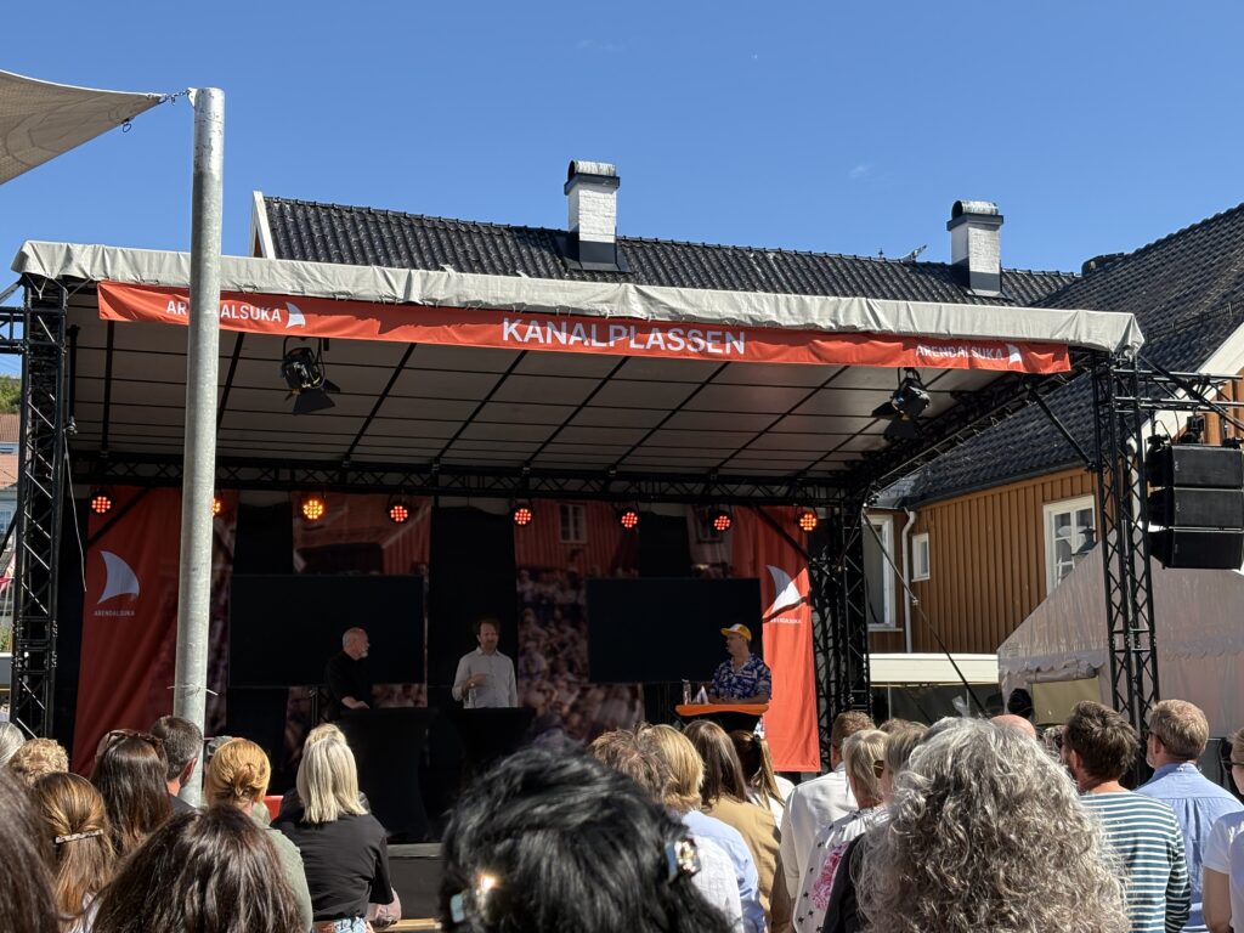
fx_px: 1869
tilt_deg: +8.2
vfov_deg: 28.0
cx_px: 622
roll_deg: +0.7
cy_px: 466
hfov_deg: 36.8
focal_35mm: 52
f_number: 1.6
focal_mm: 5.96
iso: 50
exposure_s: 1/2141
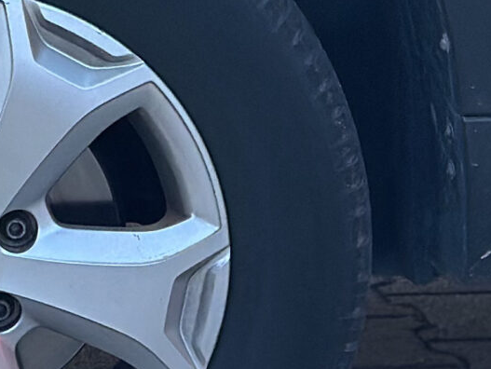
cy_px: 7
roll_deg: -0.7
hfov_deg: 8.4
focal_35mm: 233
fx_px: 3307
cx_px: -116
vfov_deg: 6.4
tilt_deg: -9.5
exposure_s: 1/60
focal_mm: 6.86
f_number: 1.78
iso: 250
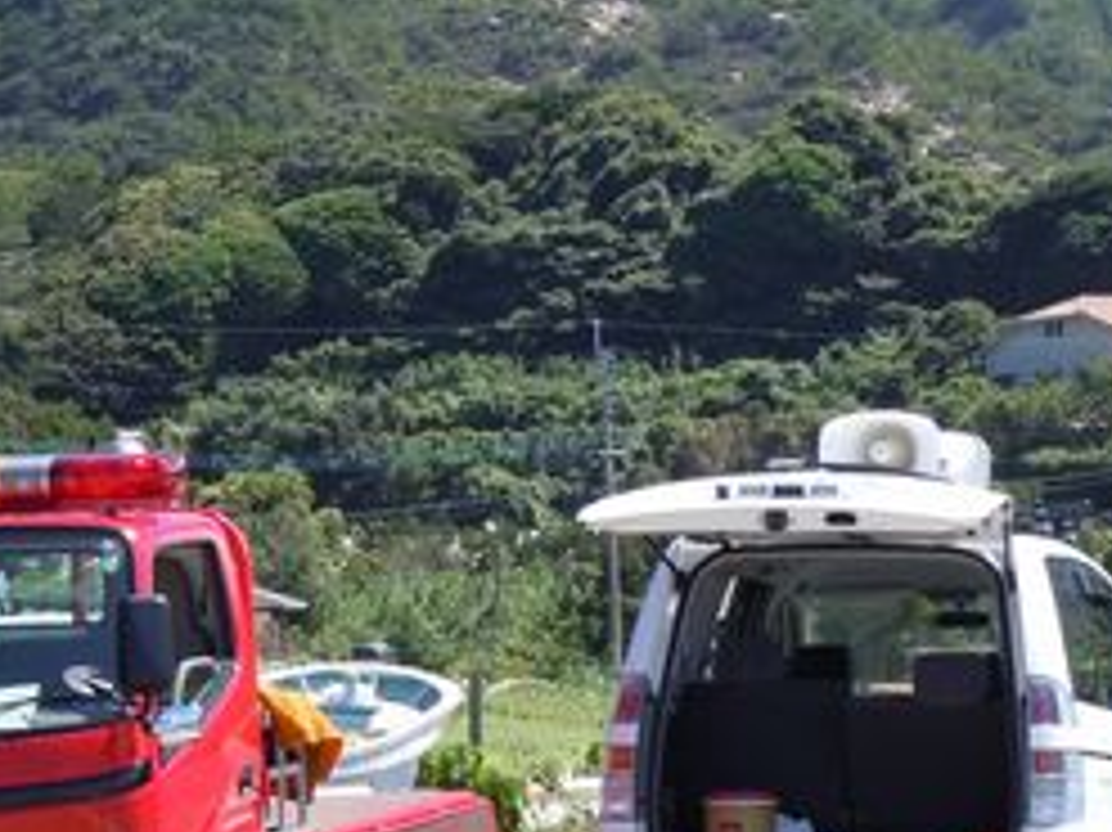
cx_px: 351
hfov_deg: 12.0
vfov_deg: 9.0
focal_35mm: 165
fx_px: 5298
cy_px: 670
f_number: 5.4
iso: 100
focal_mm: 18.3
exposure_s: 1/250
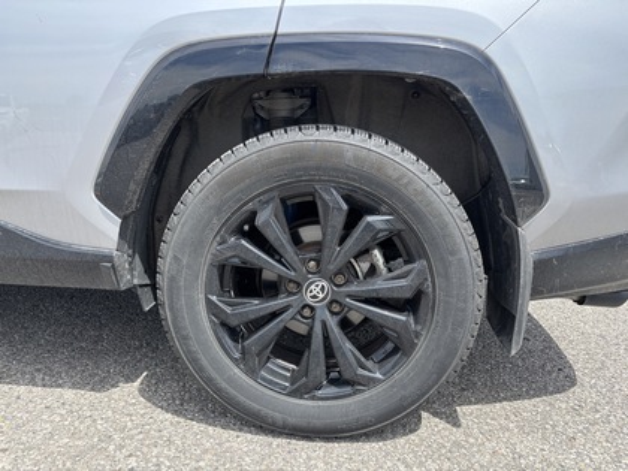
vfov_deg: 53.1
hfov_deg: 67.3
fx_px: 472
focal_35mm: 26
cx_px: 314
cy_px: 236
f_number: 1.6
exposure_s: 1/1016
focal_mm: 5.96
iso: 50
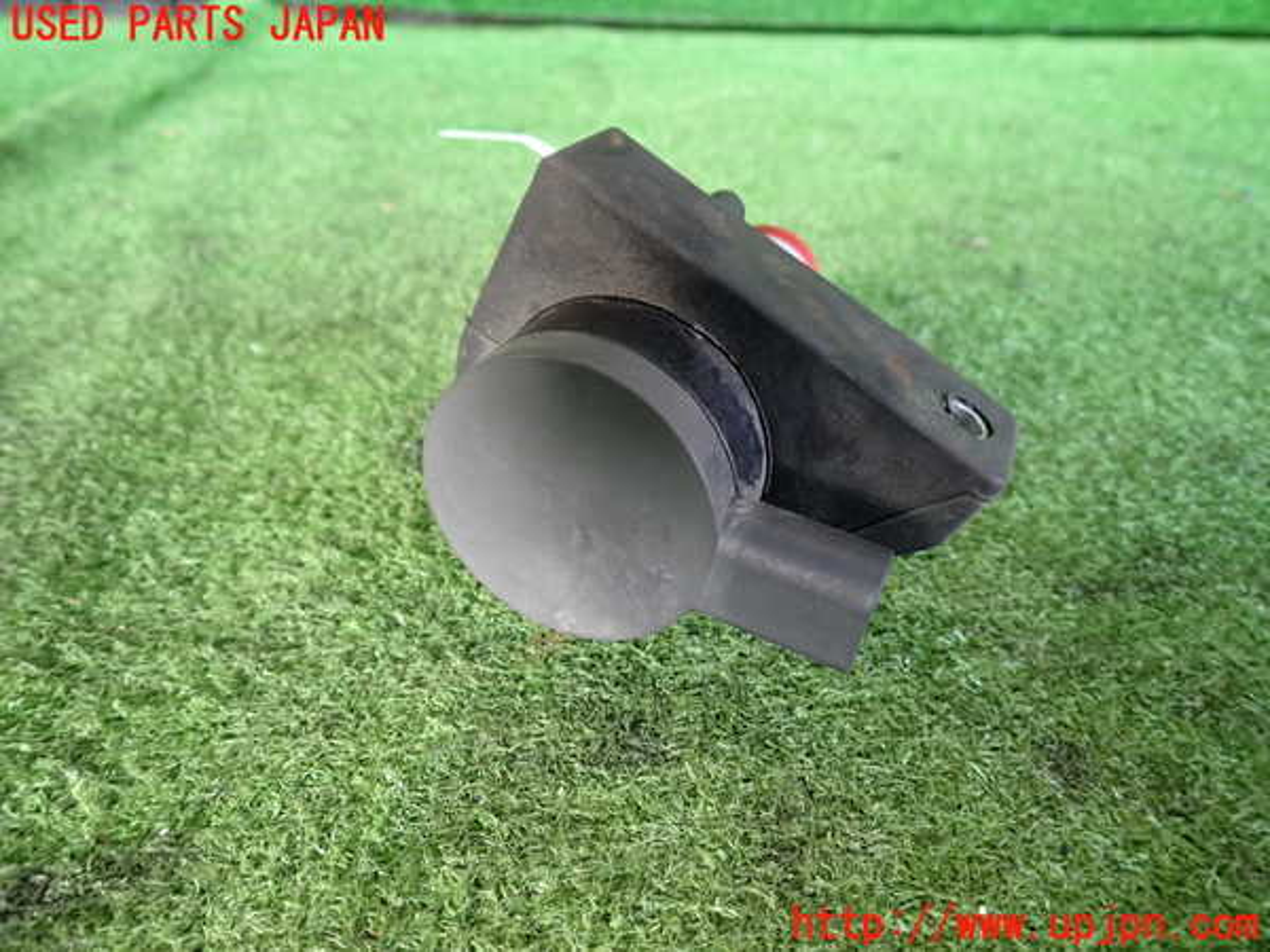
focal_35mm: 25
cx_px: 635
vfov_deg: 54.9
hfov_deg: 69.4
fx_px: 917
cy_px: 476
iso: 320
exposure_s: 1/60
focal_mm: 4.5
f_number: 2
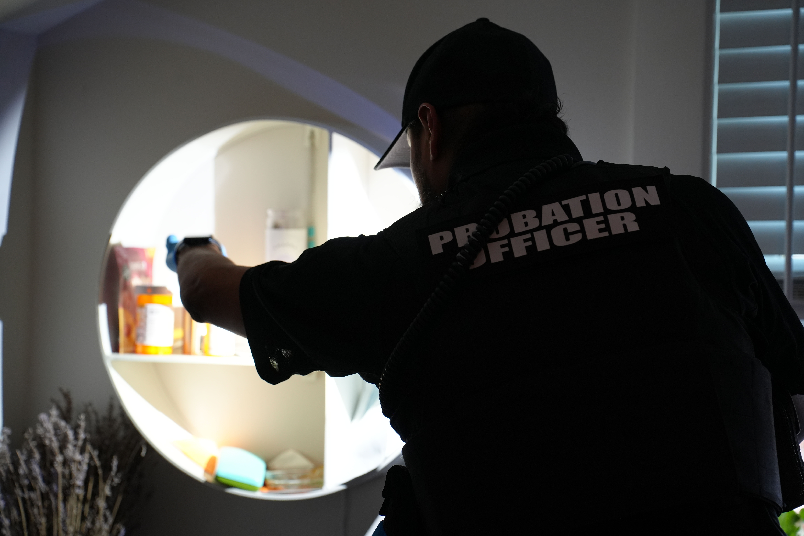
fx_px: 2747
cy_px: 268
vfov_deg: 11.1
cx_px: 402
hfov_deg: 16.7
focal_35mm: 123
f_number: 4
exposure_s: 1/160
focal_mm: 123
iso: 1600
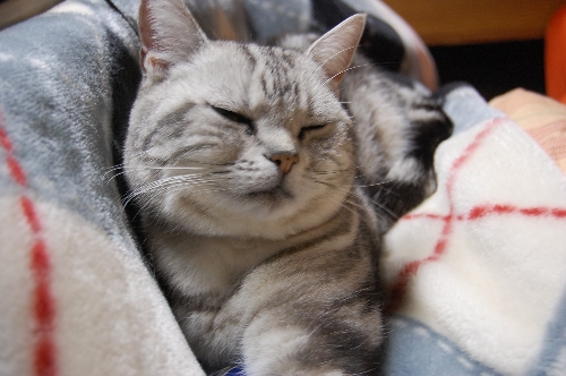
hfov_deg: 38.9
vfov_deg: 26.4
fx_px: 801
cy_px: 188
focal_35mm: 51
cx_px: 283
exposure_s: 1/8
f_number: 4.5
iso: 900
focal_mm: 34
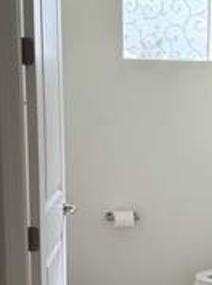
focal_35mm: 87
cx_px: 204
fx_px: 713
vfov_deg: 22.1
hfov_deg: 16.6
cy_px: 242
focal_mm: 6.76
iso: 80
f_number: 1.78
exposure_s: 1/169
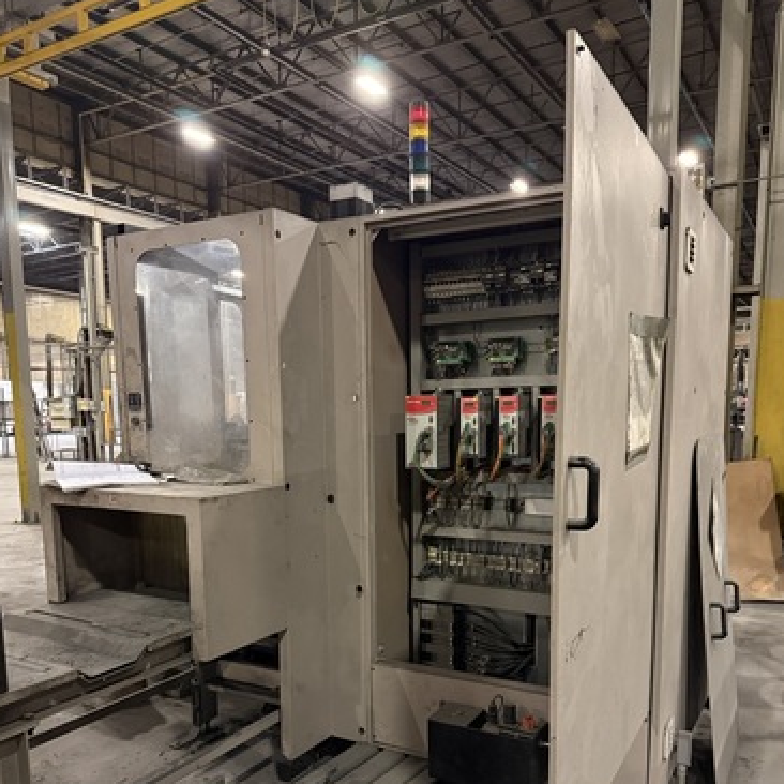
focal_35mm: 29
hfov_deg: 55.6
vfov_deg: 54.5
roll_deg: +1.1
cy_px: 521
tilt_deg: -8.3
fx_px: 743
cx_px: 395
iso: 800
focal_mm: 6.76
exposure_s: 1/30
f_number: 1.78
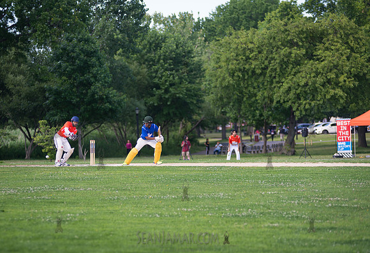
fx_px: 1724
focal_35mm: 167
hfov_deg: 12.2
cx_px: 141
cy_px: 147
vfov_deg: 8.4
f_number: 2.8
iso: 200
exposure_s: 1/800
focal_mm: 135
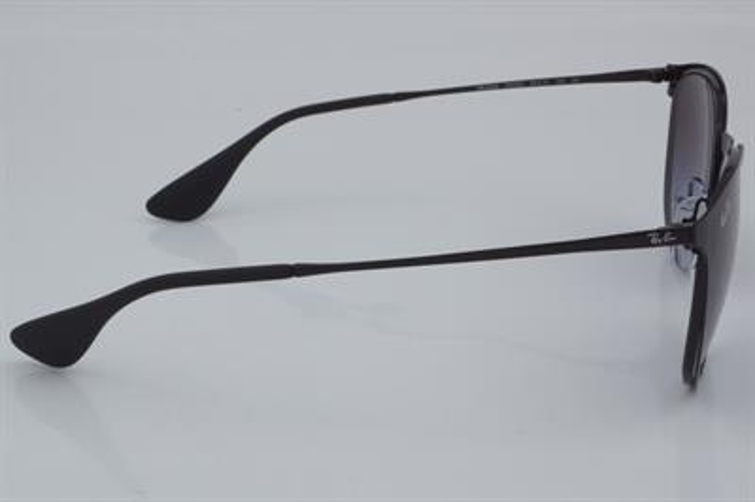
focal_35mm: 75
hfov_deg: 27.0
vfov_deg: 18.2
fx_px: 1572
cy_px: 251
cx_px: 378
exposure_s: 1/4
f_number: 32
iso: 100
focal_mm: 50
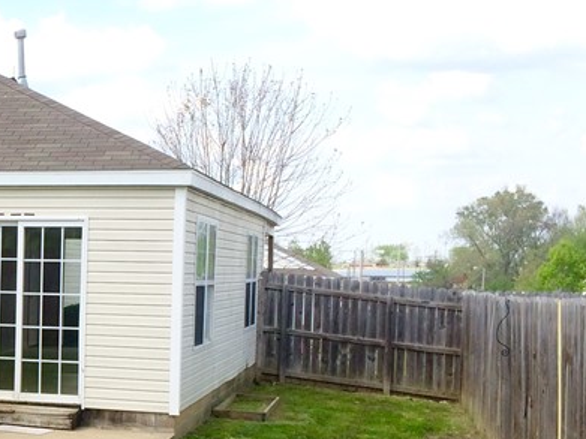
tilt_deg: -2.9
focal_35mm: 76
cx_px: -115
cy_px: 354
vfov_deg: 19.2
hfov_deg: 23.5
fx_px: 1286
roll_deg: -0.7
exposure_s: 1/954
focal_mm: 4.15
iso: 32
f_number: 2.2
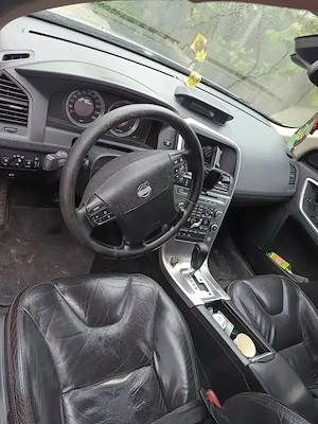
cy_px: 212
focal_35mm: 24
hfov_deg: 56.8
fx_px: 294
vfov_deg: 71.6
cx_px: 159
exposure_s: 1/50
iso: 588
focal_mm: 5.31
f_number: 1.7
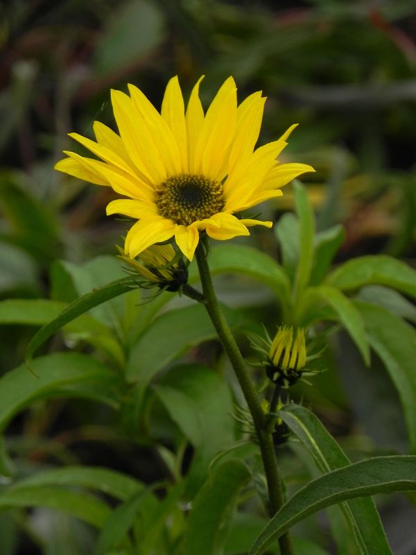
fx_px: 3958
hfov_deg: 6.0
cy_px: 278
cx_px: 208
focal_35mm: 247
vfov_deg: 8.0
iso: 160
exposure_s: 1/50
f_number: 5
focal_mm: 44
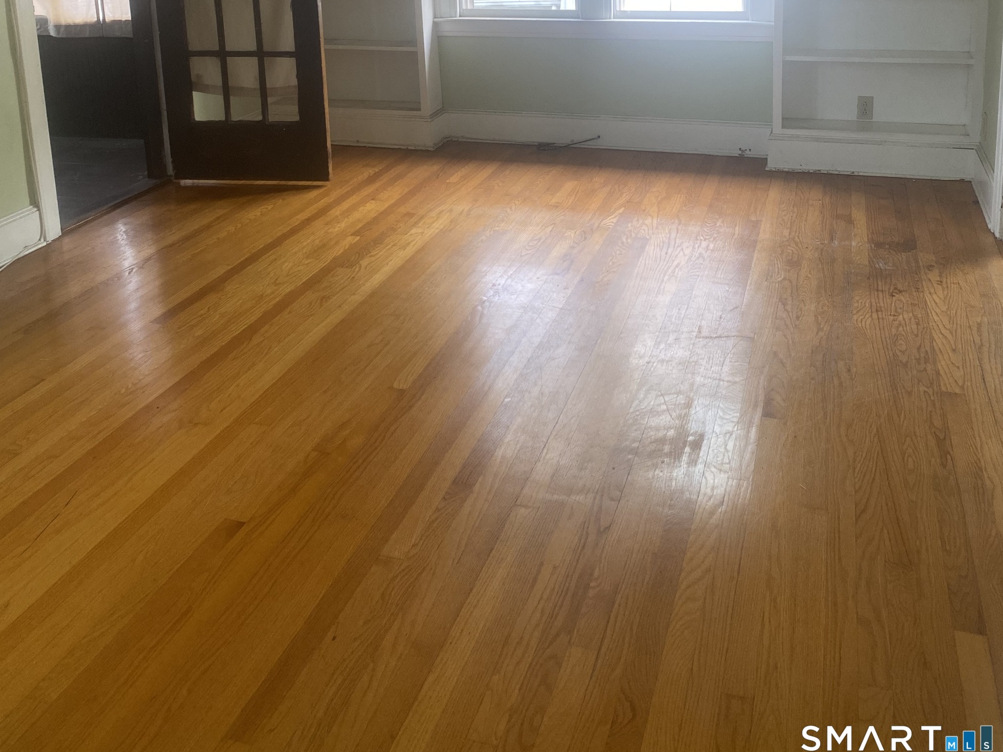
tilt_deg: -10.3
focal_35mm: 35
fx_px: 1014
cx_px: 499
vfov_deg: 38.2
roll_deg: +4.5
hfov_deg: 52.6
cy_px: 90
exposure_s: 1/120
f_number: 1.8
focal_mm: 4.25
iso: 125
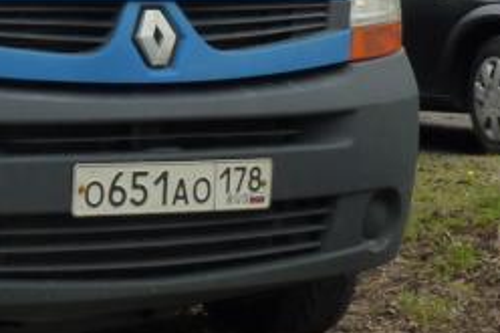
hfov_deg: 14.1
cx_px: -115
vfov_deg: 9.5
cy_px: -145
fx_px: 1957
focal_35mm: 141
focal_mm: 7.6
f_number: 4.1
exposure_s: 1/160
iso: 125
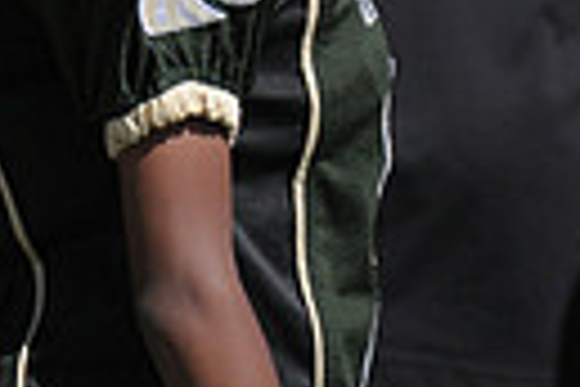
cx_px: -638
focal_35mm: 2692
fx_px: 43368
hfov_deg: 0.8
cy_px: -52
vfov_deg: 0.5
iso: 640
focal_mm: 400
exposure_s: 1/4000
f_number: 4
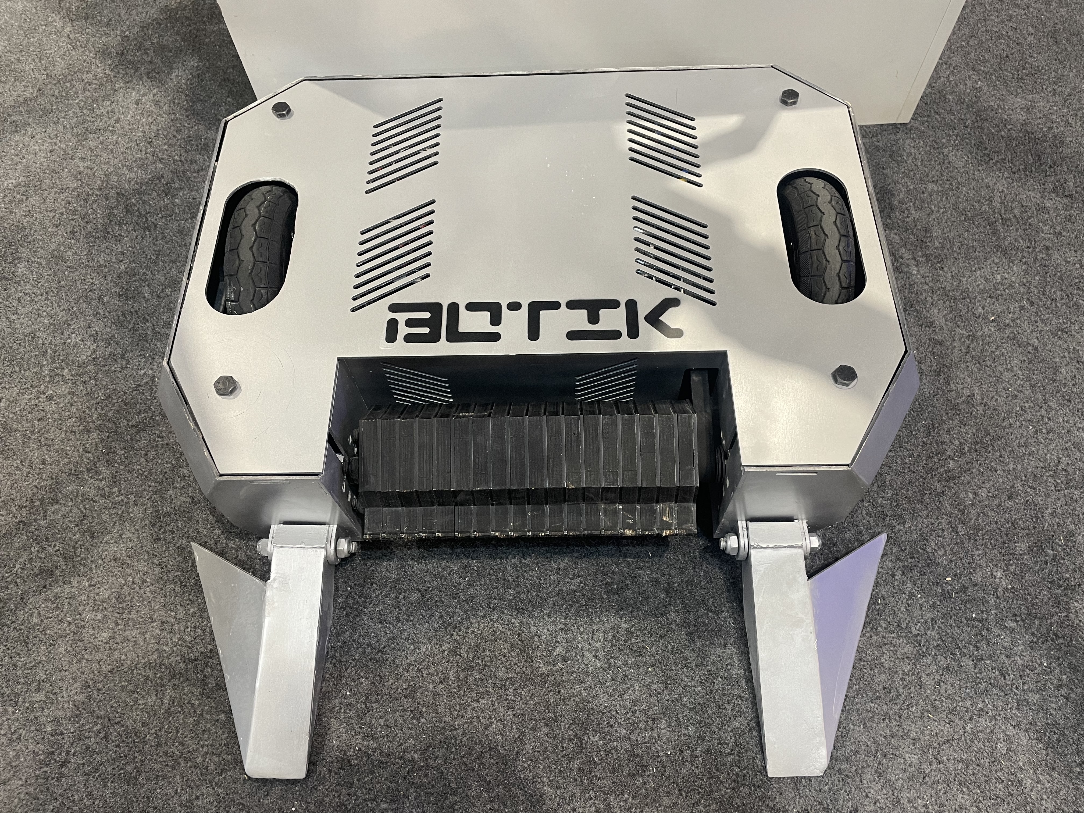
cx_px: 542
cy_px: 406
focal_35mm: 26
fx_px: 814
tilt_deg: -62.5
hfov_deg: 67.3
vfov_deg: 53.1
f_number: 1.6
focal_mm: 4.2
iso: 125
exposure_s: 1/73
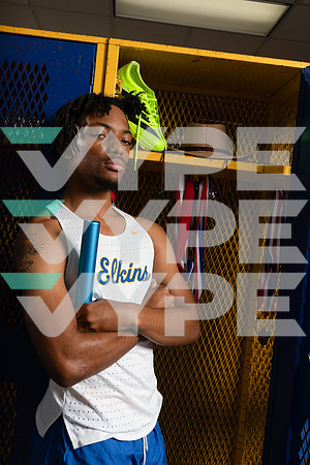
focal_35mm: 38
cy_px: 232
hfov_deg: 35.1
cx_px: 155
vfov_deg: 50.7
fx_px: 491
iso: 125
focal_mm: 38
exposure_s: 1/250
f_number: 8
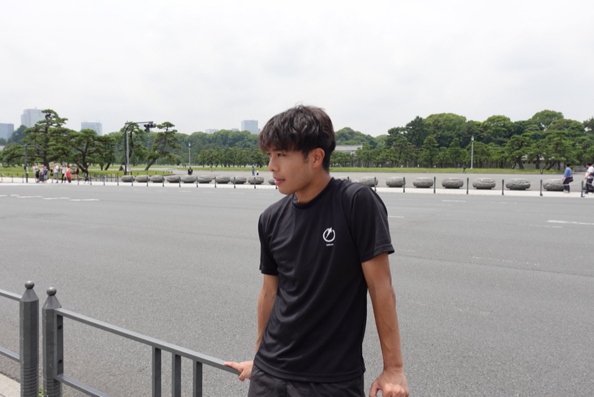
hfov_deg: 63.6
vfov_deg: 45.0
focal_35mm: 29
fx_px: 479
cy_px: 198
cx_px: 297
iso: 125
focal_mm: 11.01
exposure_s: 1/1600
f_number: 3.5
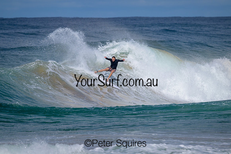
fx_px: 3688
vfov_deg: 2.4
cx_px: 116
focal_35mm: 575
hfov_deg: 3.6
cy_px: 77
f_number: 11
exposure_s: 1/2000
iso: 280
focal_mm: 560
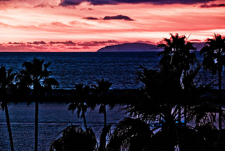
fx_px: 1051
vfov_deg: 8.2
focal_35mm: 168
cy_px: 76
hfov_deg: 12.2
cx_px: 112
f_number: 10
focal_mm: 112
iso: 400
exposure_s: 1/80
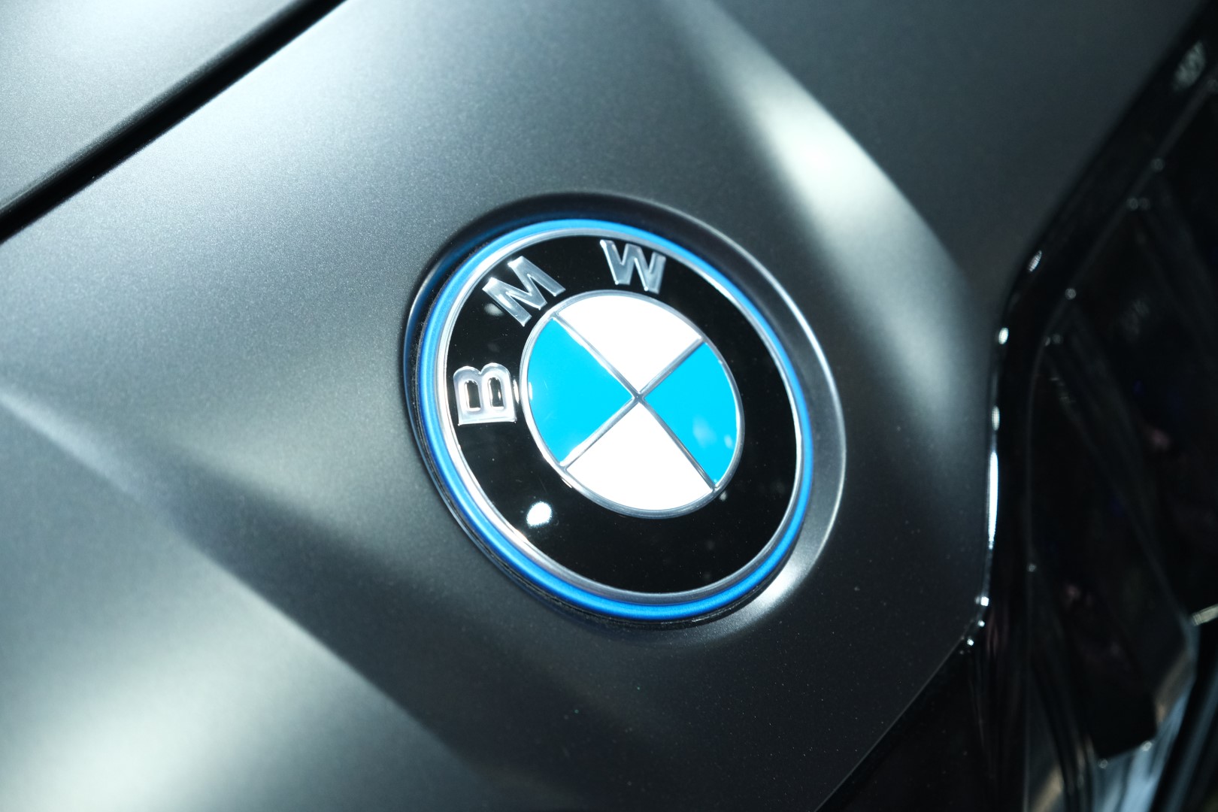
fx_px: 2808
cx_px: 609
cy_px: 406
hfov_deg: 24.5
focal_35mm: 83
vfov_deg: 16.5
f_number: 3.2
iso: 2000
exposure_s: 1/60
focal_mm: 55
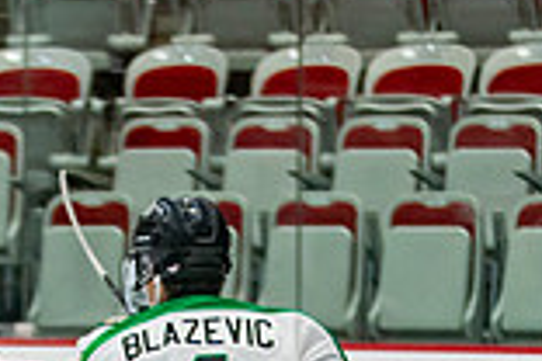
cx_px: 303
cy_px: 792
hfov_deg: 4.1
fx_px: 7602
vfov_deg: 2.7
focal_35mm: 505
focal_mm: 88
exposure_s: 1/640
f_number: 2.8
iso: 1000
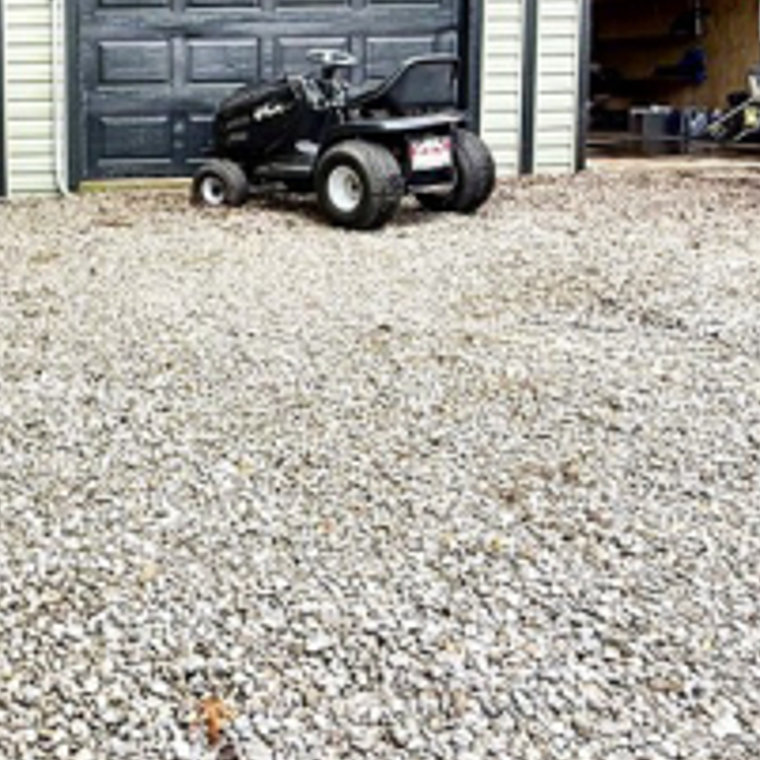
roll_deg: +1.9
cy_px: 178
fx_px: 1018
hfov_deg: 38.0
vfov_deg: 39.7
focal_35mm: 41
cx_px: 66
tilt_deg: -4.0
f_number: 2.2
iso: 50
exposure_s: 1/313
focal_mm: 2.22
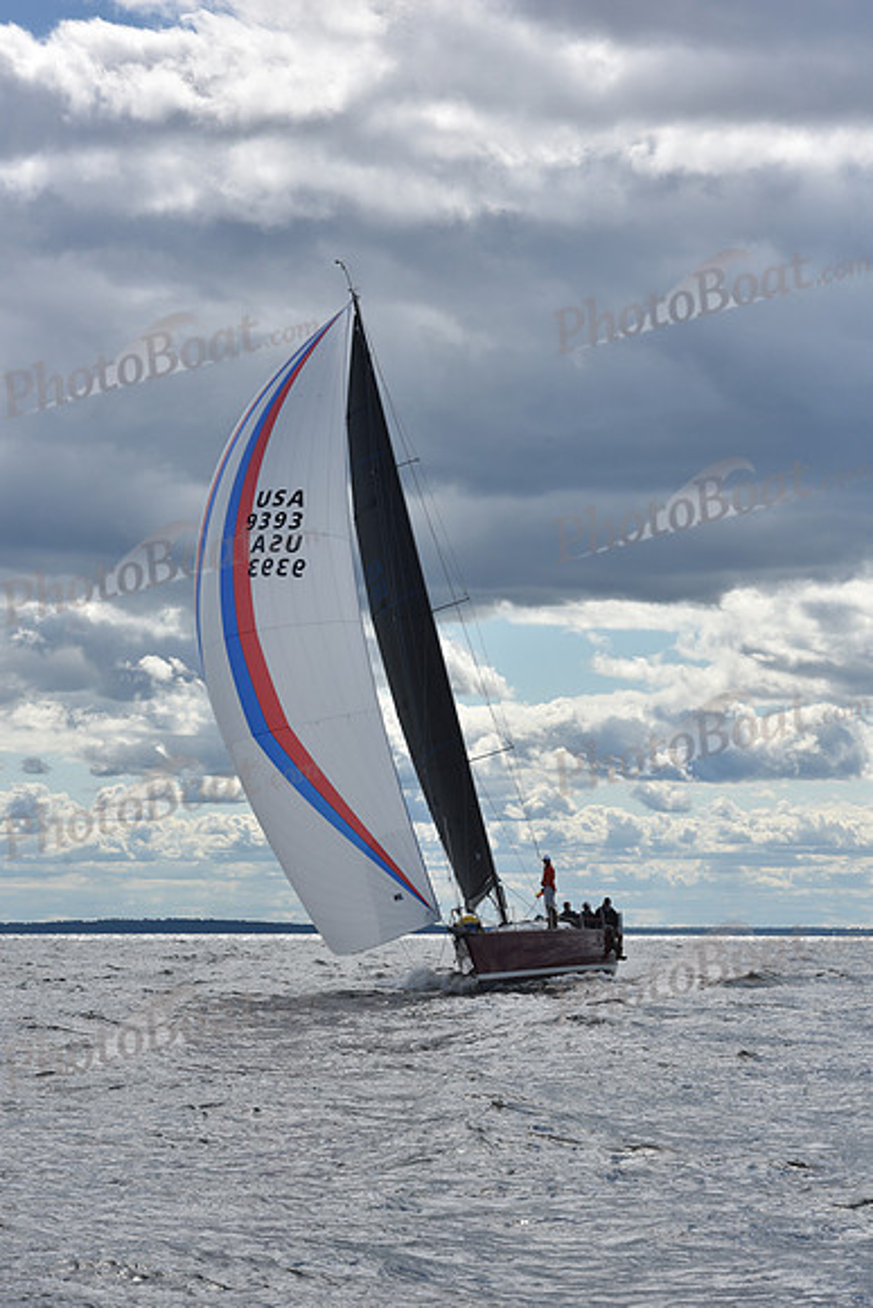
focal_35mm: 100
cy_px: 654
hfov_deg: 13.7
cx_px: 436
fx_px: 3635
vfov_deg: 20.4
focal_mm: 100
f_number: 11
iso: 250
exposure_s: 1/1000
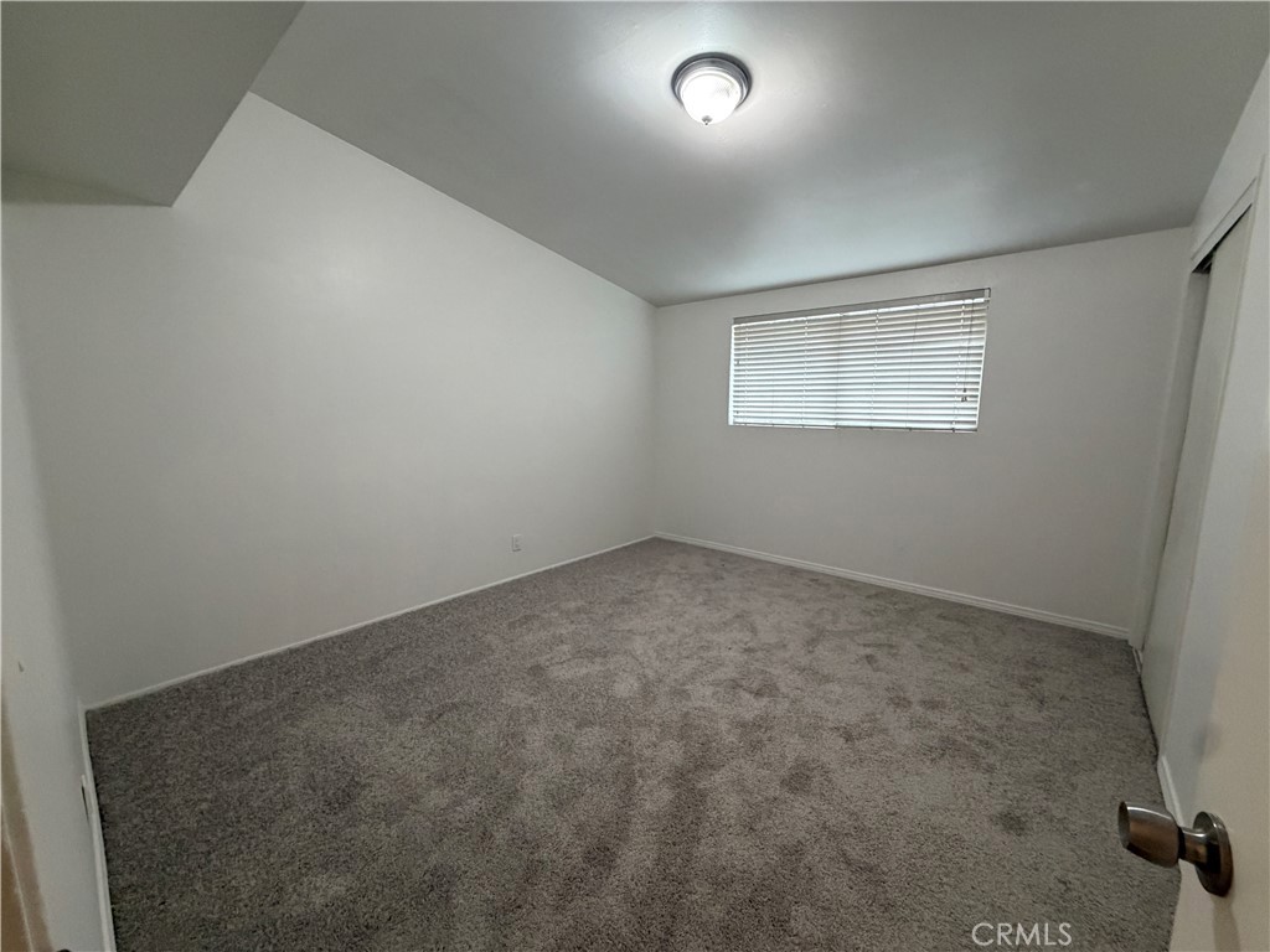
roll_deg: +0.2
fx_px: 514
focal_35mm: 14
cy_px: 476
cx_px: 635
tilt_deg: -7.8
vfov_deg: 85.7
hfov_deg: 102.1
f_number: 2.2
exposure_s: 1/60
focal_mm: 2.22
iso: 400
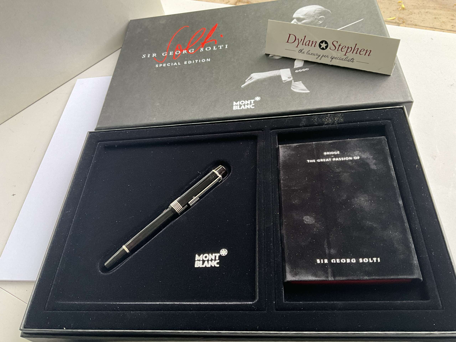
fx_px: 382
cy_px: 171
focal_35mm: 29
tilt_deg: -52.8
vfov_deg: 48.2
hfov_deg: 61.7
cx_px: 228
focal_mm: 3
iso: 100
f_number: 1.8
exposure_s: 1/60
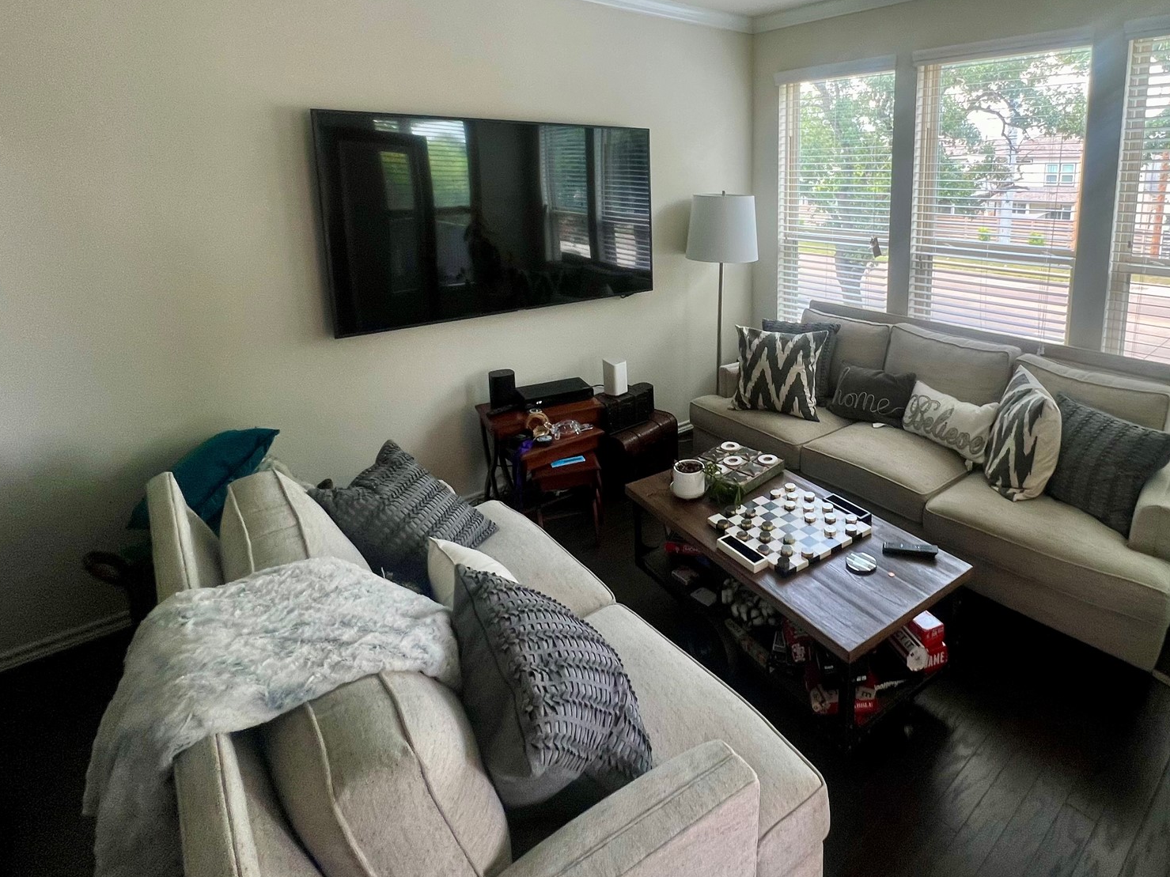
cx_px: 748
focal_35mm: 18
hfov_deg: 85.6
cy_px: 286
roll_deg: -0.6
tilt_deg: -8.5
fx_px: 608
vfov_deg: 69.4
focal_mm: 1.57
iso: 64
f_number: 1.8
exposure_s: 1/99
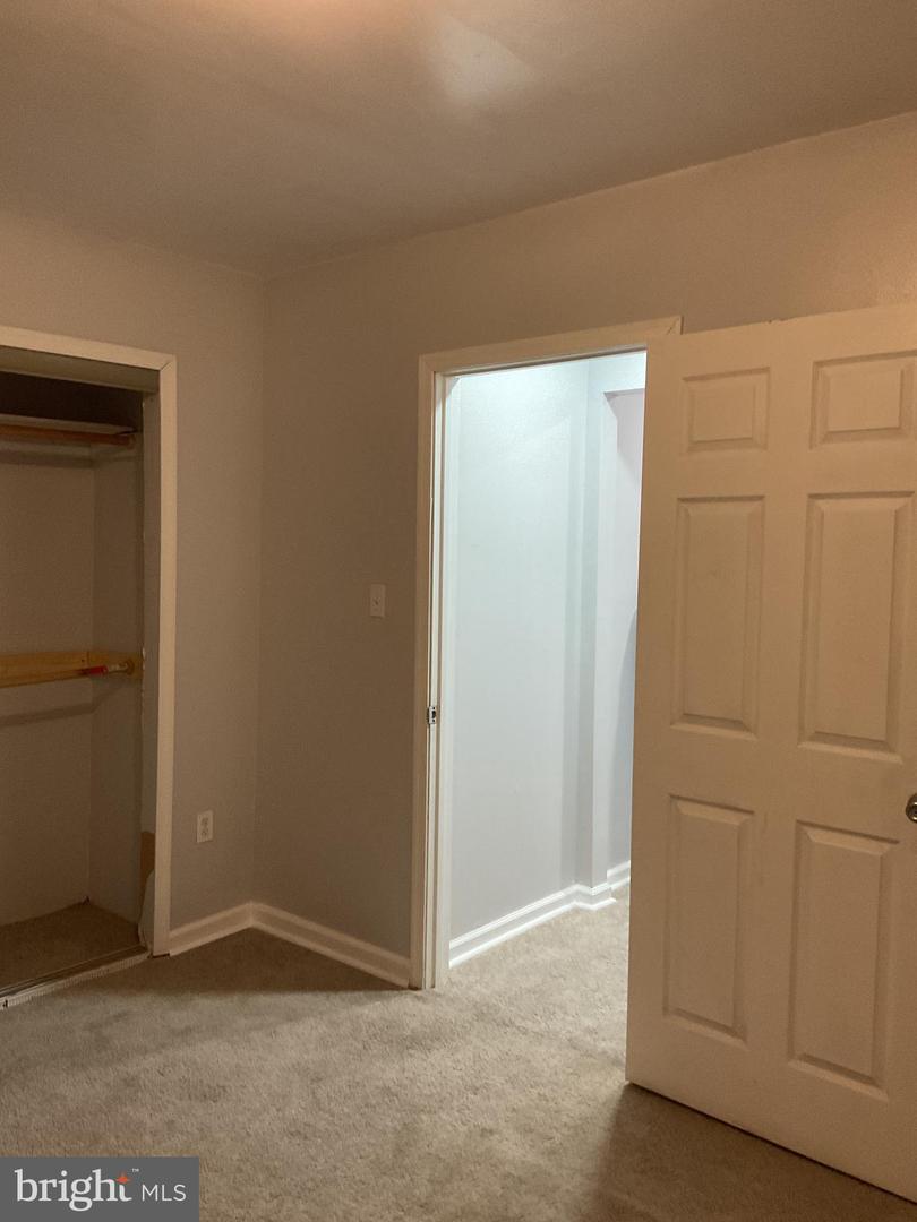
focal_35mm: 29
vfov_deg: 61.7
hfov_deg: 48.2
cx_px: 458
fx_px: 1024
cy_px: 611
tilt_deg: -3.0
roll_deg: +0.4
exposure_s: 1/60
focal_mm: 3
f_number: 1.8
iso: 200
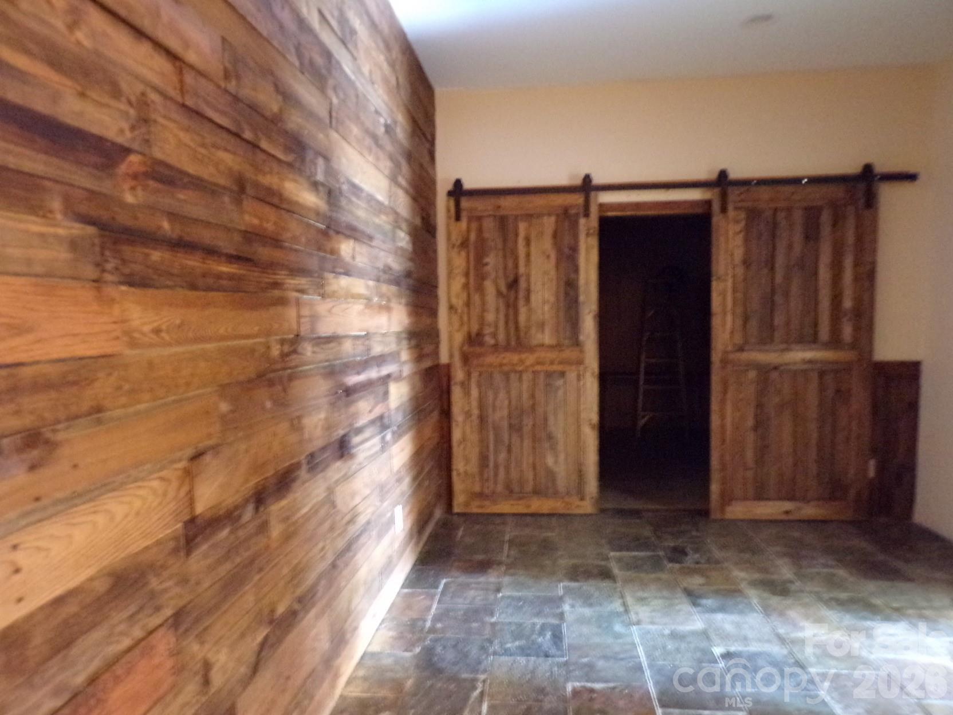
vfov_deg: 56.8
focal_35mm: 24
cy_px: 358
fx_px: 661
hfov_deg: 71.6
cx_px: 476
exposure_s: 1/2.1
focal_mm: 4.3
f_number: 3
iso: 800
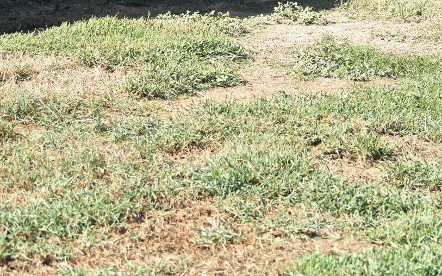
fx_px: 1903
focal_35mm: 158
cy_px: -210
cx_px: 151
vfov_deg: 8.0
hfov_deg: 13.2
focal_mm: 42
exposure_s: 1/4000
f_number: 3.2
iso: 400
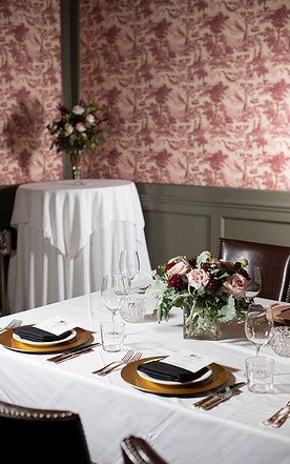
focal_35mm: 52
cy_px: 235
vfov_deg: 38.9
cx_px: 146
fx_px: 657
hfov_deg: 24.9
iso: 200
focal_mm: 50
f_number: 2.8
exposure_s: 1/200
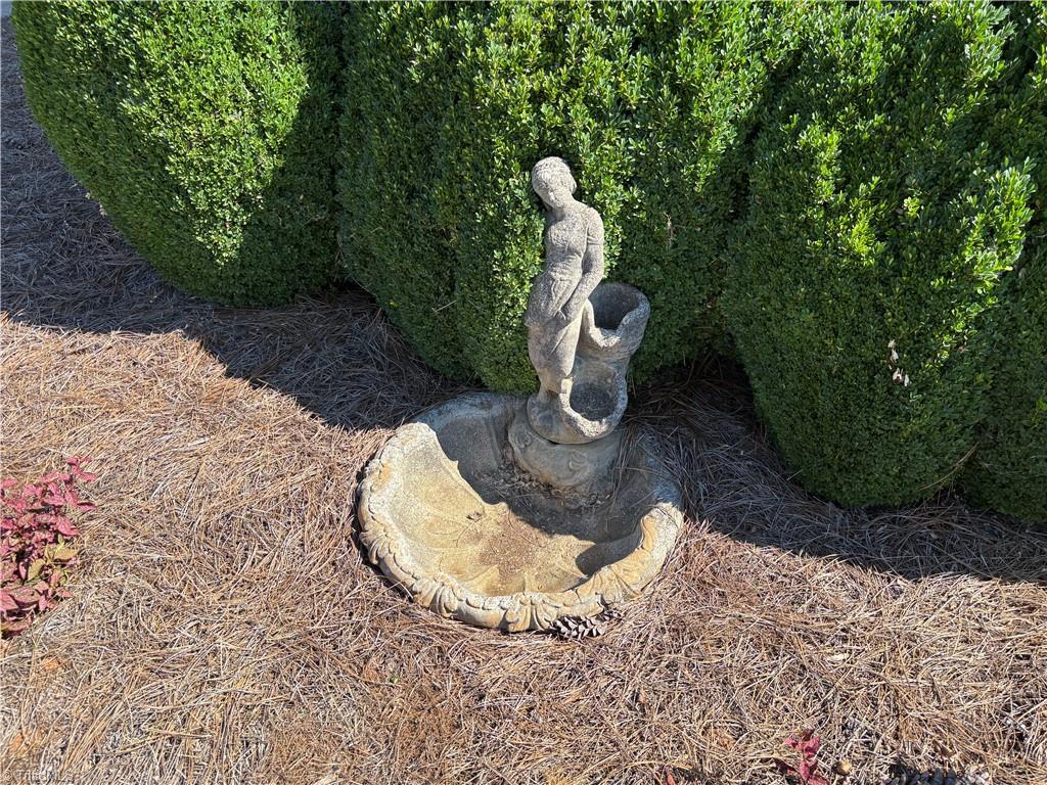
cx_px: 524
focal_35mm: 26
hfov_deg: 67.3
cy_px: 392
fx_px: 786
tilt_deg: -38.5
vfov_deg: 53.1
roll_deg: -0.3
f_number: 1.6
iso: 50
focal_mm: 5.96
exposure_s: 1/1068
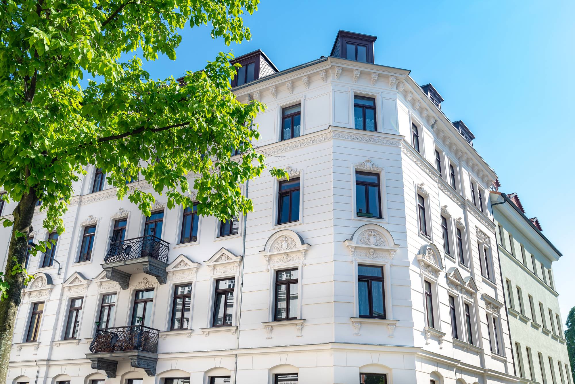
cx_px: 288
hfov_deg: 60.3
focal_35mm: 31
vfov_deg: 42.4
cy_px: 192
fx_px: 495
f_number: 9
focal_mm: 31
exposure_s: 1/160
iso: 100
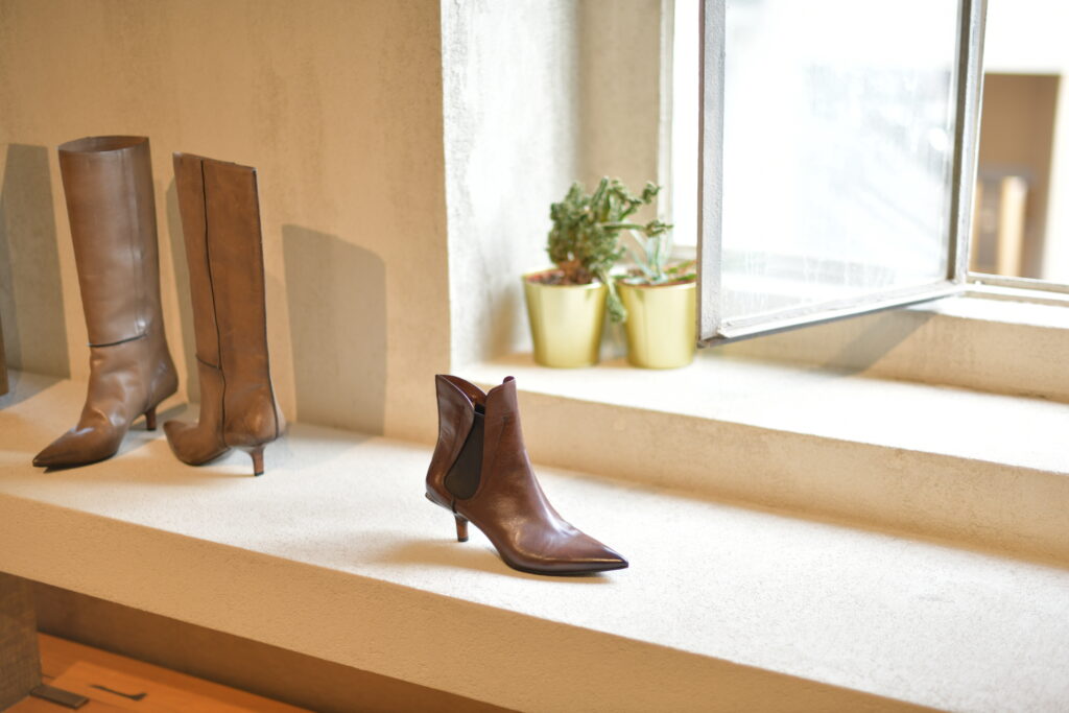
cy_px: 356
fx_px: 1485
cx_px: 534
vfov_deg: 27.0
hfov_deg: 39.6
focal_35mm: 50
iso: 200
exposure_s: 1/200
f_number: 1.4
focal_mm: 50
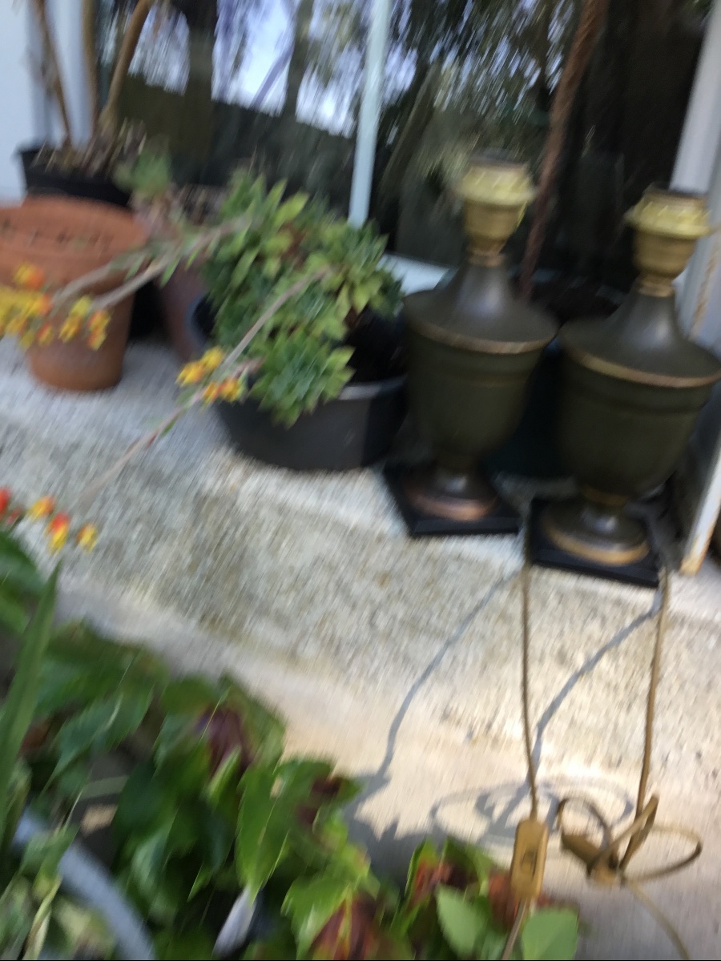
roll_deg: -2.6
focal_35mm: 31
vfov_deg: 58.4
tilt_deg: -27.0
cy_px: 480
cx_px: 360
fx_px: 861
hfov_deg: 45.4
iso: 40
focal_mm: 3.3
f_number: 2.4
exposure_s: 1/100
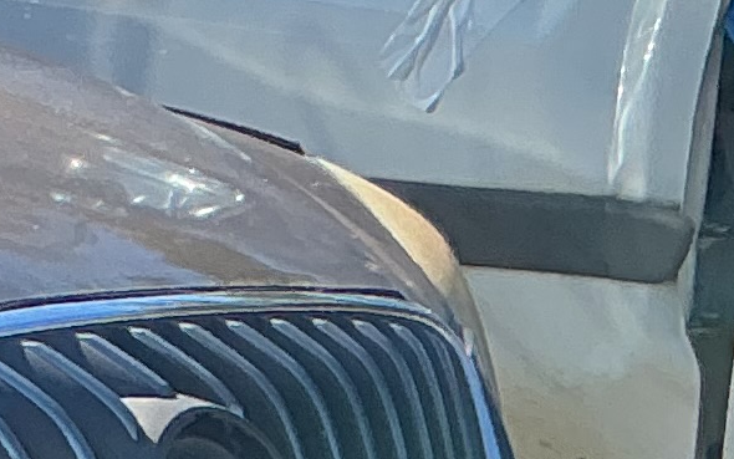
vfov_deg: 6.2
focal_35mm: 210
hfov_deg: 9.0
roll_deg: +0.9
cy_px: 756
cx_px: -1049
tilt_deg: -10.1
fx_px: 4202
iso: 25
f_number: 1.8
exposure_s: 1/620
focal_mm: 3
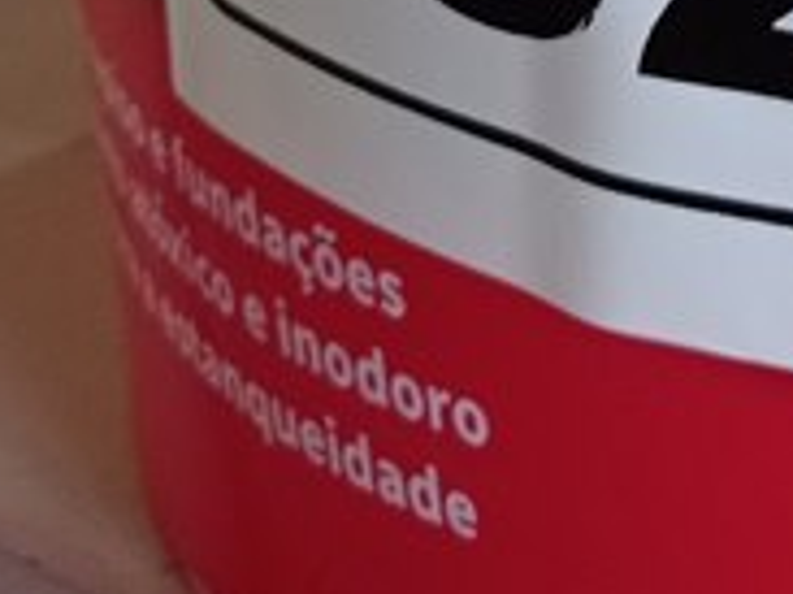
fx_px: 3594
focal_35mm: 157
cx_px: 1066
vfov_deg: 8.5
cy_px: -906
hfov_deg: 12.2
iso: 289
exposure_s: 1/30
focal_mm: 4.7
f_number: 1.79
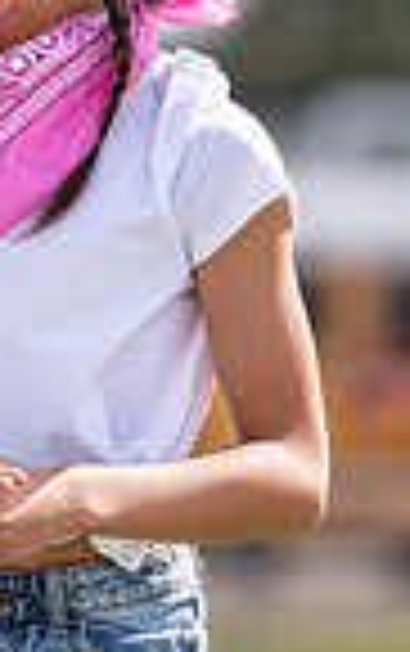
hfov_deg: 1.4
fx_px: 16809
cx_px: 100
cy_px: 310
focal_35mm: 943
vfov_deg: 2.2
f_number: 2.8
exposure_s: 1/4000
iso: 250
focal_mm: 170
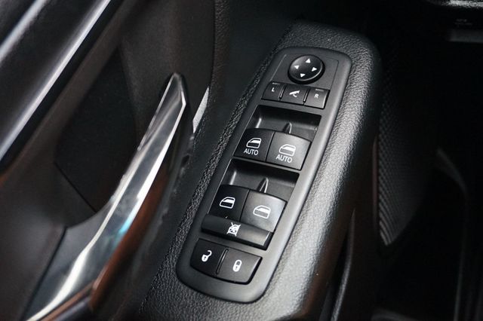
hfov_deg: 51.3
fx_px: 503
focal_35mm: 38
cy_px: 160
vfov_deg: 35.5
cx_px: 242
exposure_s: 1/60
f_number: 4.5
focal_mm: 25
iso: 2500
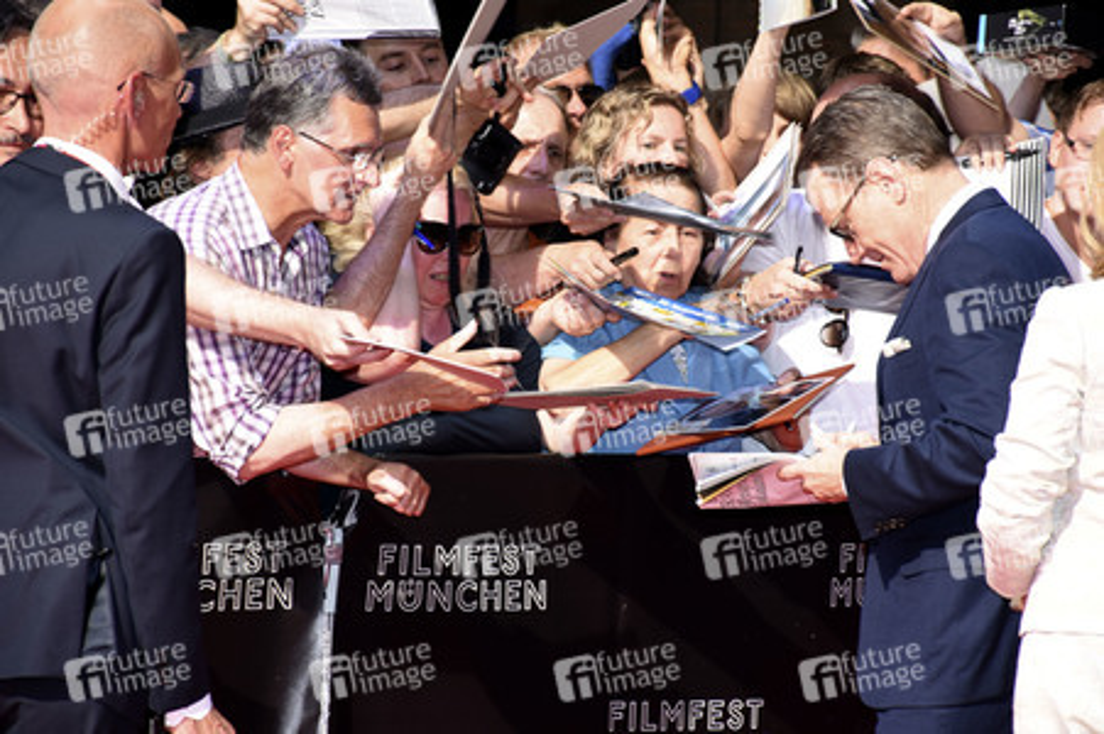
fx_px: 6435
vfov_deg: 6.5
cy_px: 367
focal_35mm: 210
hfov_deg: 9.8
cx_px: 552
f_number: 7.1
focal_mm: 140
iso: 200
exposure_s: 1/160
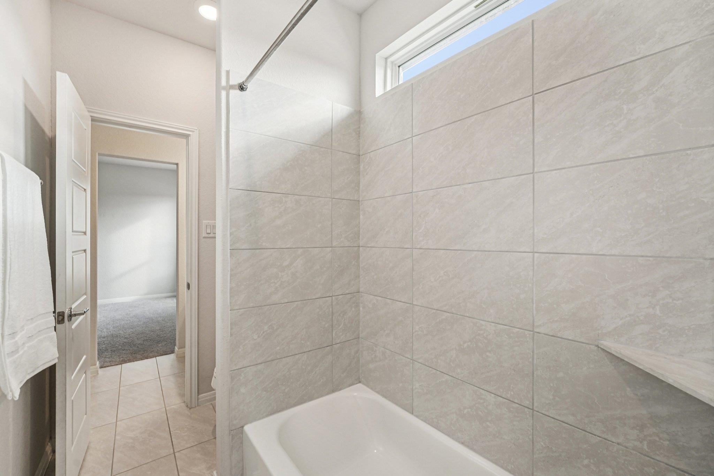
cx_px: 357
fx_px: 278
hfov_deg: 104.3
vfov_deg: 81.2
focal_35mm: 14
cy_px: 238
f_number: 8
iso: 800
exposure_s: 1/100
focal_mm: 14
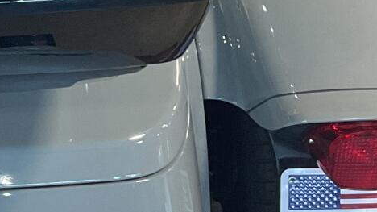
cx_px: -118
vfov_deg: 8.8
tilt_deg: -27.6
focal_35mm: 135
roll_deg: +1.6
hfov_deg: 15.2
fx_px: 1349
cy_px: -68
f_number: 1.8
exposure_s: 1/60
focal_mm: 3
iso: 100
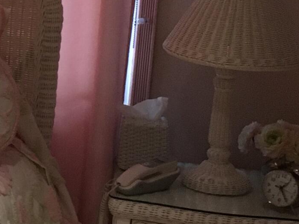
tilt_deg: -14.0
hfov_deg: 14.5
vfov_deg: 11.8
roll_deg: -0.8
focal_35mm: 125
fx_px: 1080
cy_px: 67
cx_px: -168
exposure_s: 1/30
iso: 160
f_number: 2.2
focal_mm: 4.15
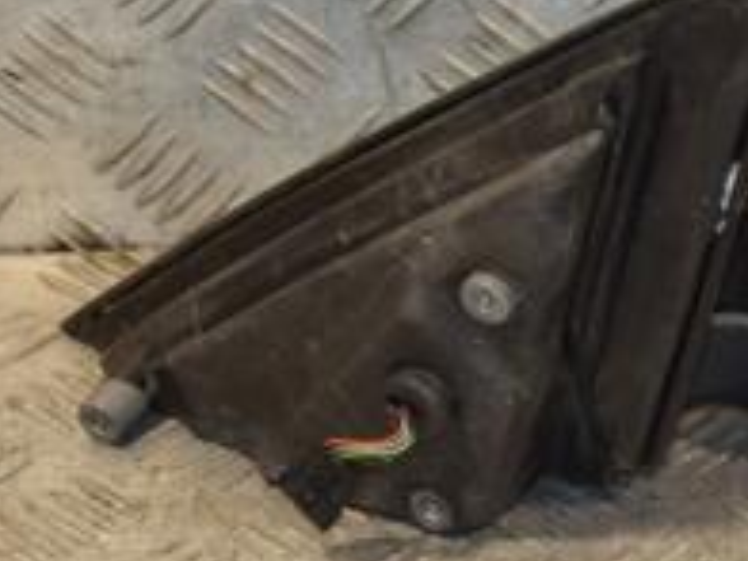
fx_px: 4289
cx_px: 981
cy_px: 69
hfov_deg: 9.8
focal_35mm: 198
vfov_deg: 7.5
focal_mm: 45
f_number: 5.6
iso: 800
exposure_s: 1/200
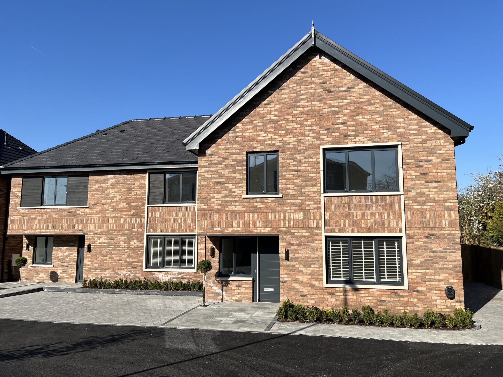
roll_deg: +0.0
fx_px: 378
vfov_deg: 53.1
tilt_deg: +10.8
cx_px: 252
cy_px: 188
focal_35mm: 26
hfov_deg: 67.3
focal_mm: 5.1
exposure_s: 1/4016
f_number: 1.6
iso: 50
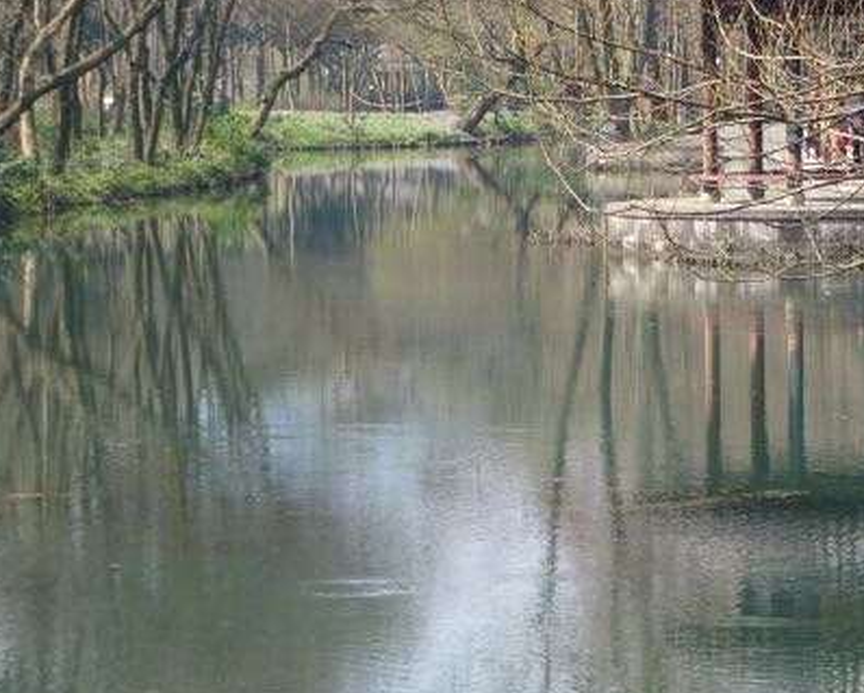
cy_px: 265
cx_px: 610
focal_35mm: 160
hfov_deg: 12.0
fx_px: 4094
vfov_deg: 9.7
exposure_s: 1/125
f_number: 5.3
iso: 100
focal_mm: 18.2
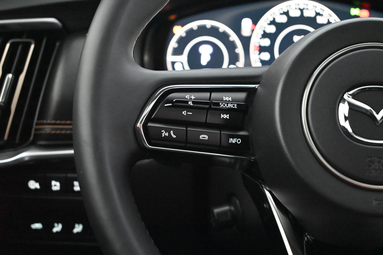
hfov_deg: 39.6
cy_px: 128
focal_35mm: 50
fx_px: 532
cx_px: 192
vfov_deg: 27.0
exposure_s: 1/60
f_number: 6.3
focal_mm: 50
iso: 20000
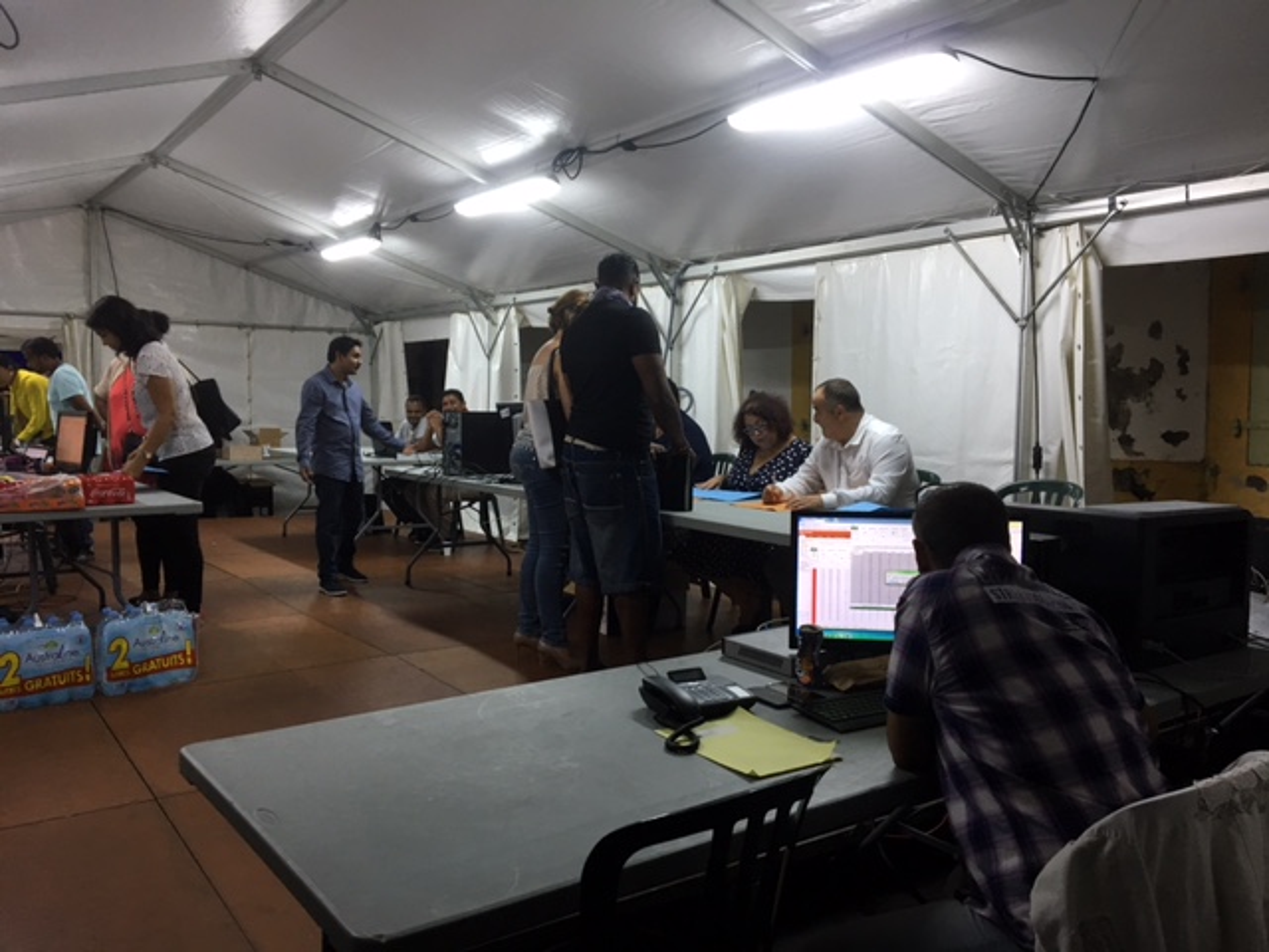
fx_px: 1063
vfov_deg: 48.2
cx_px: 634
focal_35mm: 29
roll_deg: -0.2
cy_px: 476
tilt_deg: -2.7
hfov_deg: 61.7
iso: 100
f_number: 2.2
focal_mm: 4.15
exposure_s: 1/33
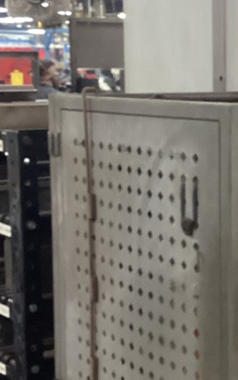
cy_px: 190
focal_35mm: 91
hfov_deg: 14.1
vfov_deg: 22.8
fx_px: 944
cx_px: 263
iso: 250
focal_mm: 3.3
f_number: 2.4
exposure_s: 1/40
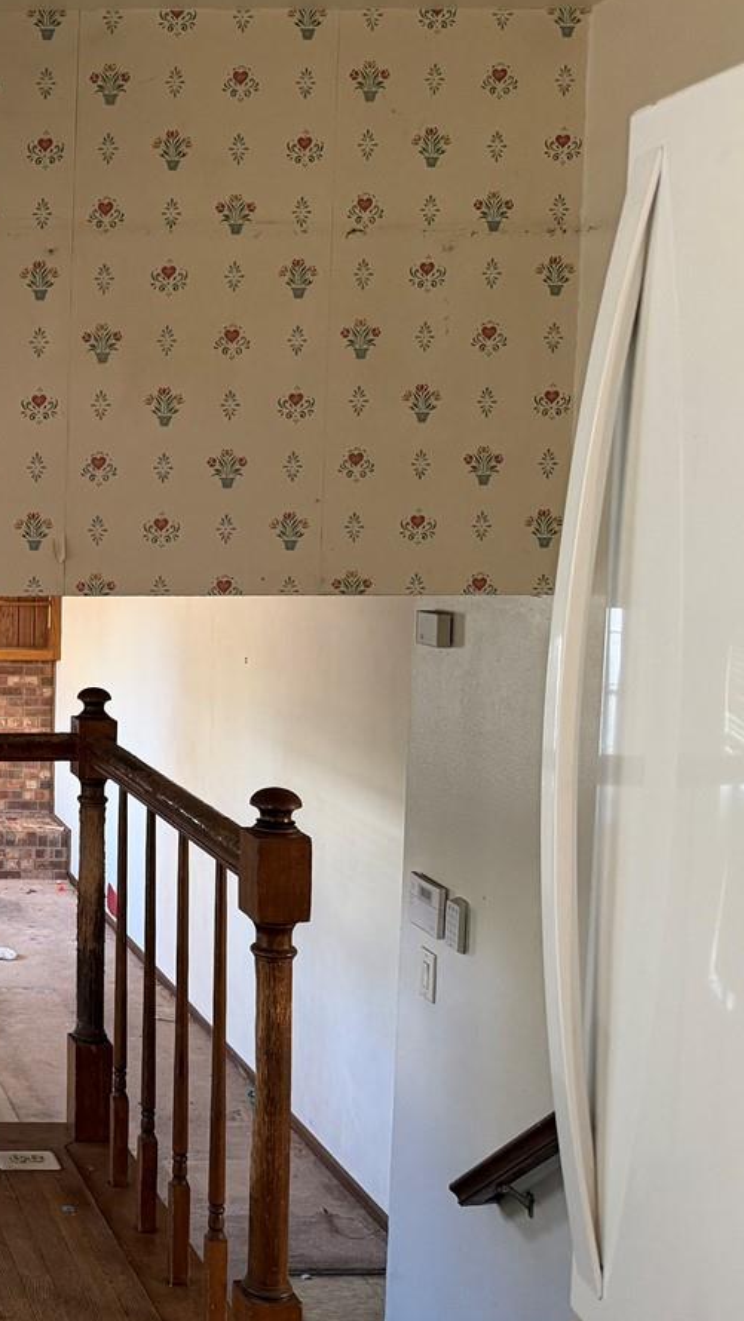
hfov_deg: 22.0
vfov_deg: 43.7
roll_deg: +0.6
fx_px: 1647
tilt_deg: -4.6
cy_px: 610
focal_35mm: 47
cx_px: -301
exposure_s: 1/60
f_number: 1.78
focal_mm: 6.76
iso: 250
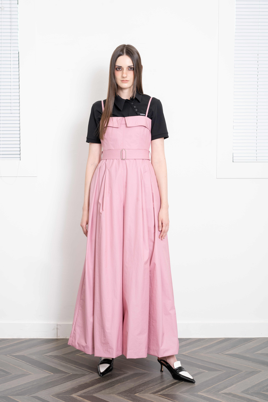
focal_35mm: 52
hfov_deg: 26.0
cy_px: 201
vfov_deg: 38.2
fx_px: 581
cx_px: 134
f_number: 6.3
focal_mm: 52
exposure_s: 1/125
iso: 250
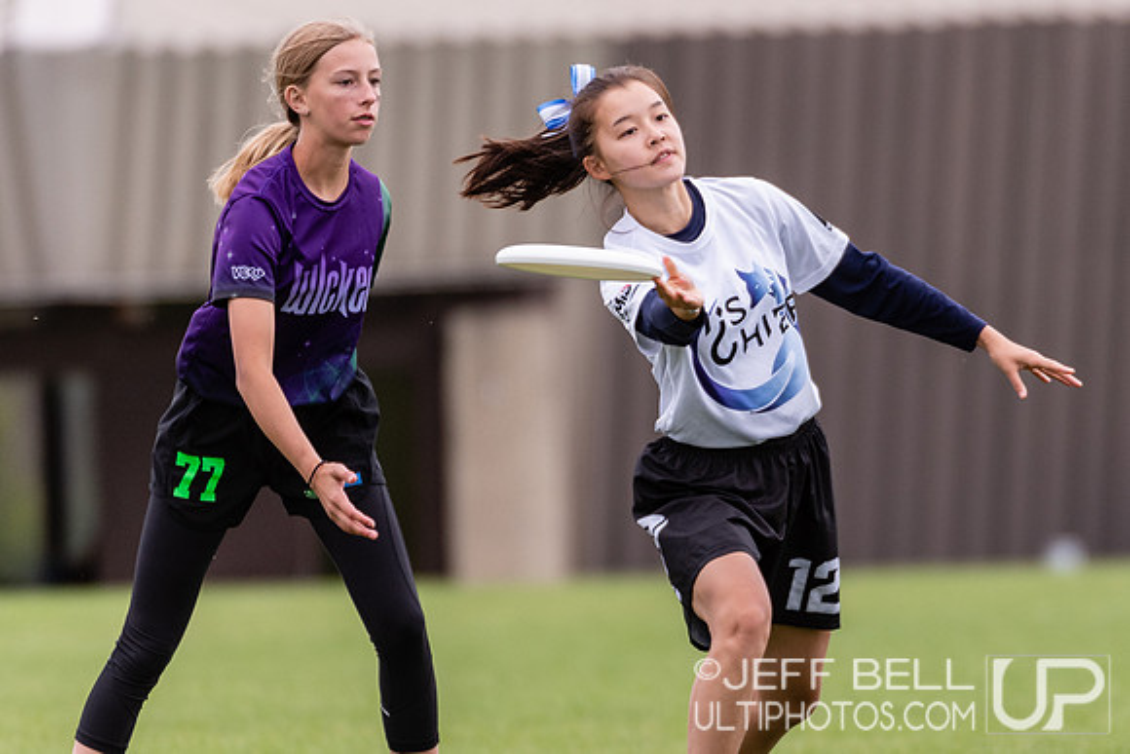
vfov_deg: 1.6
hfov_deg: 2.4
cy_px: 367
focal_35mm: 854
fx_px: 26822
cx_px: 751
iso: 500
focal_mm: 400
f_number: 4
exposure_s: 1/1000
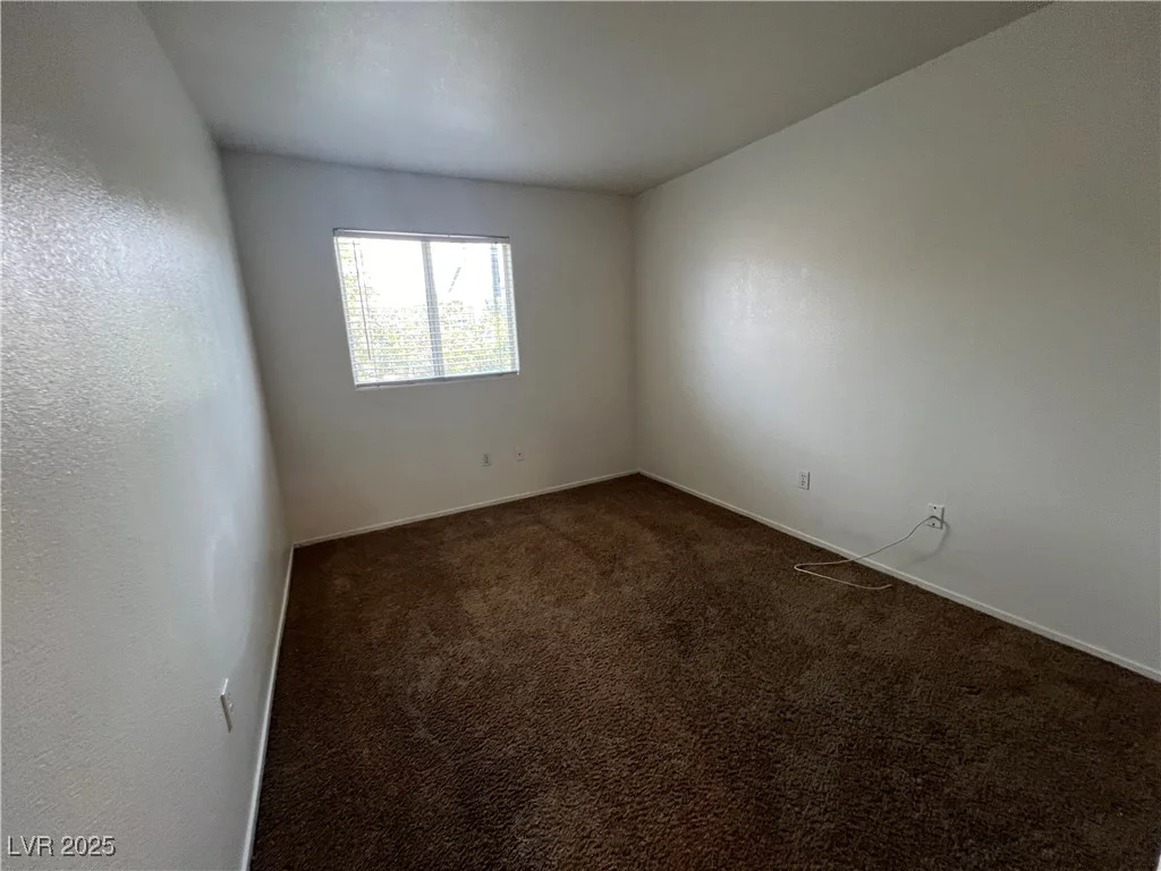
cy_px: 436
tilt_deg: -13.1
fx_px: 436
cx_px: 580
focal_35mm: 13
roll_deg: +2.9
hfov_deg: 106.2
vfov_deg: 89.9
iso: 200
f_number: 1.8
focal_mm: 1.57
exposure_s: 1/60
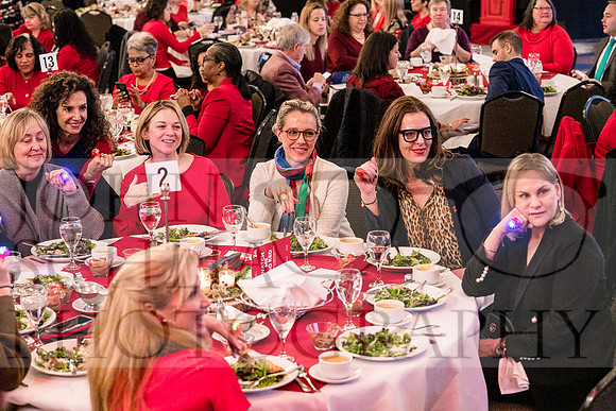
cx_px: 308
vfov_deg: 19.5
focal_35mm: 70
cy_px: 206
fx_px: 1198
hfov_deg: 28.8
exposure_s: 1/100
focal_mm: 70
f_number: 4
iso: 6400
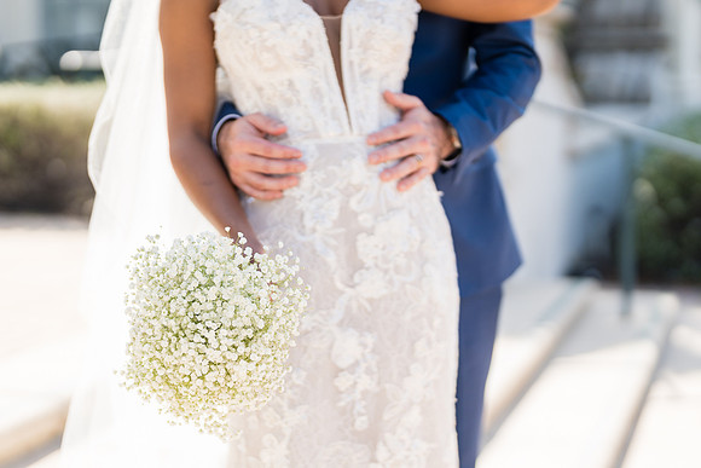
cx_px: 350
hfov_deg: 27.0
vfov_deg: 18.2
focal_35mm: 75
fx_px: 1461
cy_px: 234
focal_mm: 50
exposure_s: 1/3200
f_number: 1.2
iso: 125
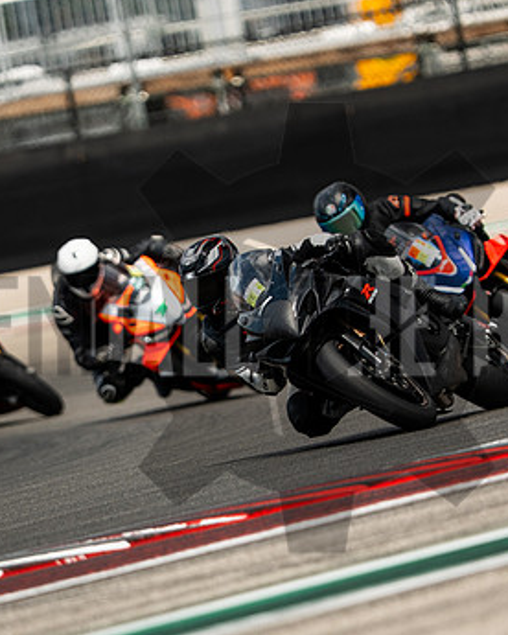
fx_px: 12460
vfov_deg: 2.9
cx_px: 317
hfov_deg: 2.3
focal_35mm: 663
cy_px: 329
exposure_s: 1/2500
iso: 320
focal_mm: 280
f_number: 2.8
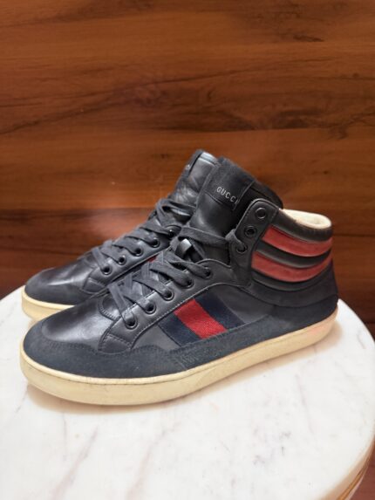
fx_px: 347
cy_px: 250
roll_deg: +1.6
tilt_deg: -22.2
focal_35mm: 24
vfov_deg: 71.6
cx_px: 188
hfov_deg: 56.8
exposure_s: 1/50
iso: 400
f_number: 1.78
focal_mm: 6.76
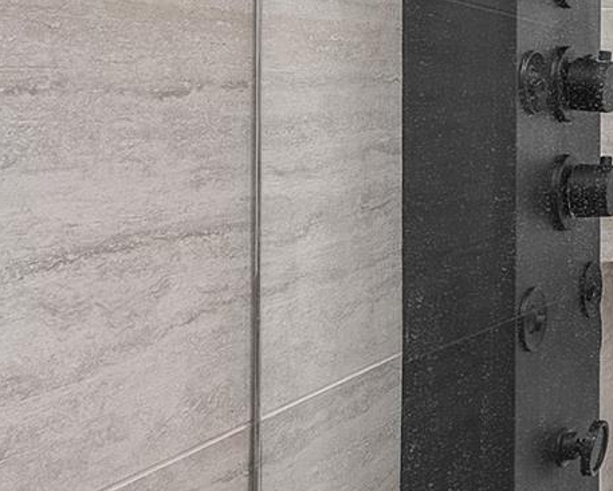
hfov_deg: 17.0
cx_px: 1348
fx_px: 1143
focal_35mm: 63
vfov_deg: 23.9
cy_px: 98
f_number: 10
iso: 400
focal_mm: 10
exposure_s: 1/3
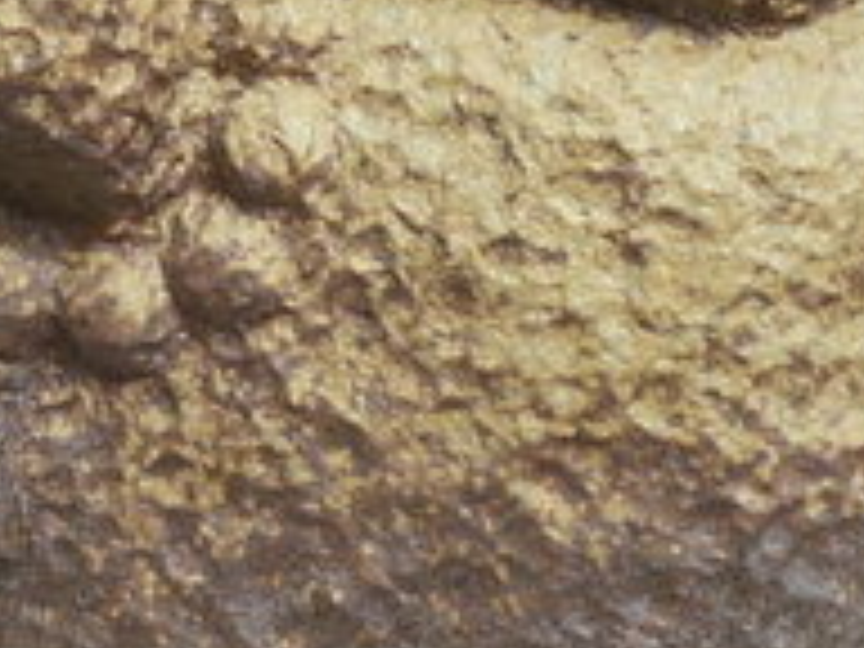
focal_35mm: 160
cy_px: -27
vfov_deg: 9.2
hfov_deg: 12.3
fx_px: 3994
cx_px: 259
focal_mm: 4.4
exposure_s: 1/500
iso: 100
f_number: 2.8
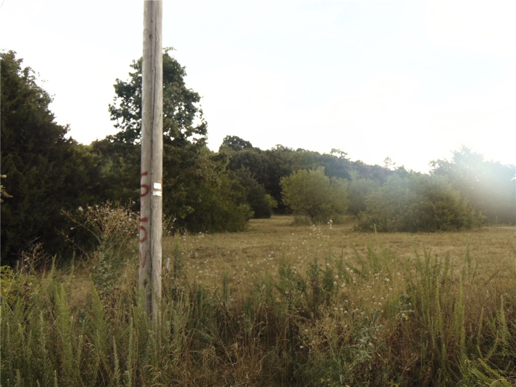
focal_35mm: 33
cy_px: 194
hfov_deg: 55.4
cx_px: 258
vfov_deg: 42.9
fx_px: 492
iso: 80
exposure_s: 1/60
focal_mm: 5.8
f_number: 3.2
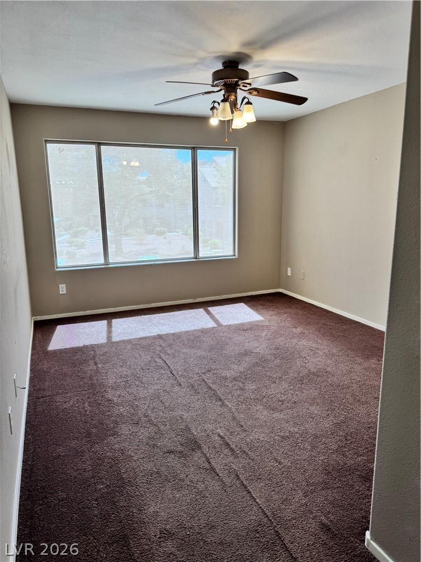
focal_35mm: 24
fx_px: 389
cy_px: 281
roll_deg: +1.7
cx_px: 210
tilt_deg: -11.0
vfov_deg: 71.6
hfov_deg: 56.8
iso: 80
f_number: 1.78
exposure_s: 1/120
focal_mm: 6.76
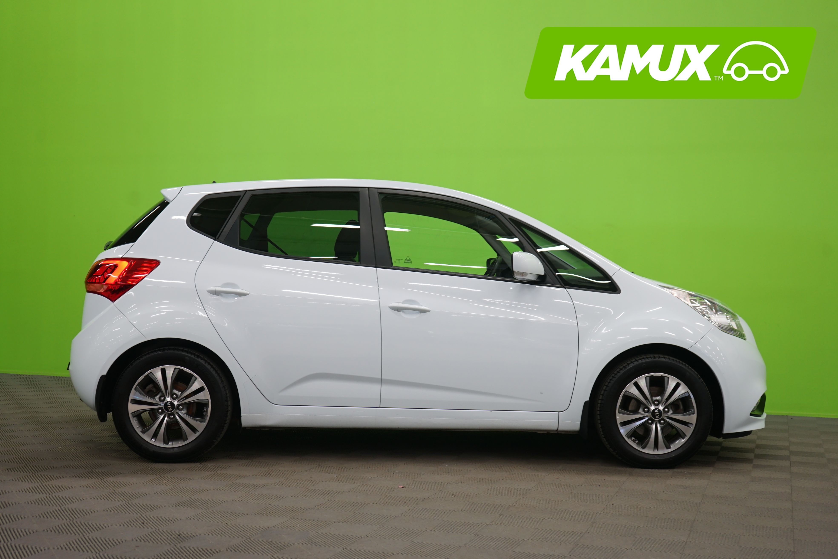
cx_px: 419
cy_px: 280
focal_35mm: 45
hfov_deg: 43.6
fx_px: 1047
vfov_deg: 29.9
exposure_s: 1/13
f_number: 4.5
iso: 400
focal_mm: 45
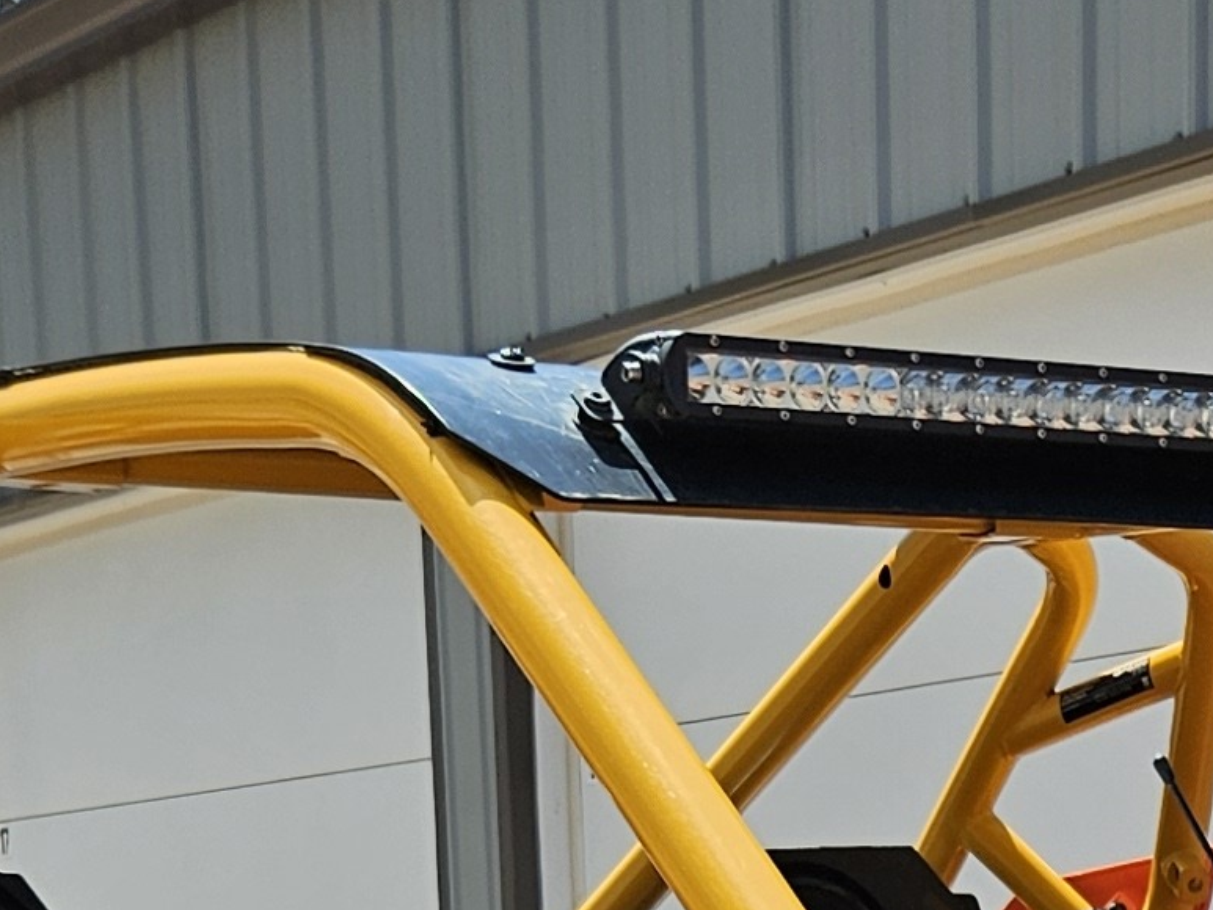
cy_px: 2273
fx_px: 4171
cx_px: 1202
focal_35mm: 119
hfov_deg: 16.2
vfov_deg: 10.5
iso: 25
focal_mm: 5.4
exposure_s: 1/1318
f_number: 1.8
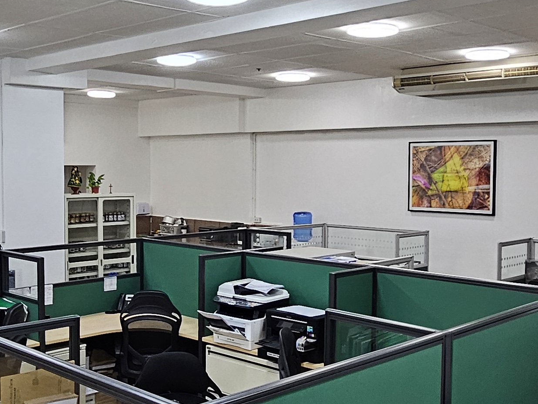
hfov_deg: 44.7
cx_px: 237
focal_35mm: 42
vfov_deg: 34.4
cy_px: 207
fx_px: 653
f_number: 2.2
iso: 160
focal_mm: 2.2
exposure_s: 1/60
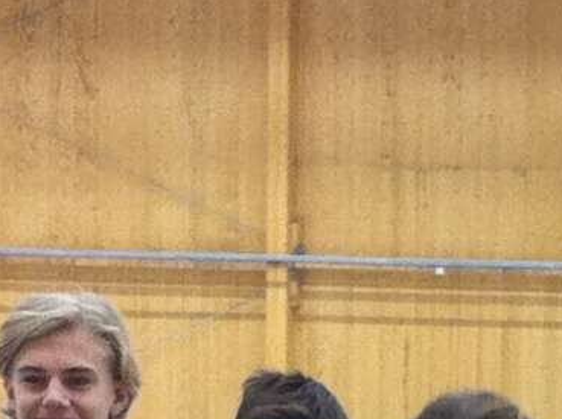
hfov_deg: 8.0
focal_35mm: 243
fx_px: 3936
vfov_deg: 5.9
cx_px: 921
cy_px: 963
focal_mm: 3.85
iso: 125
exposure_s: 1/15
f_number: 2.8
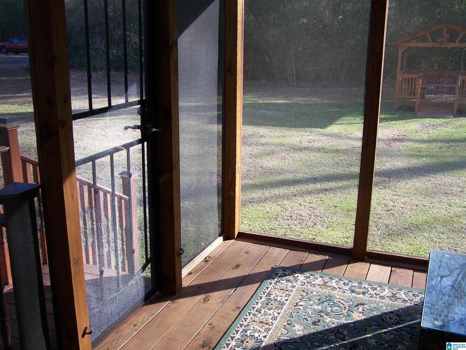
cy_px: 175
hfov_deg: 48.9
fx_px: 512
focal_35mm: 38
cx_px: 233
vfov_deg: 37.8
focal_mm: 6.3
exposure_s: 1/125
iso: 80
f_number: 2.8
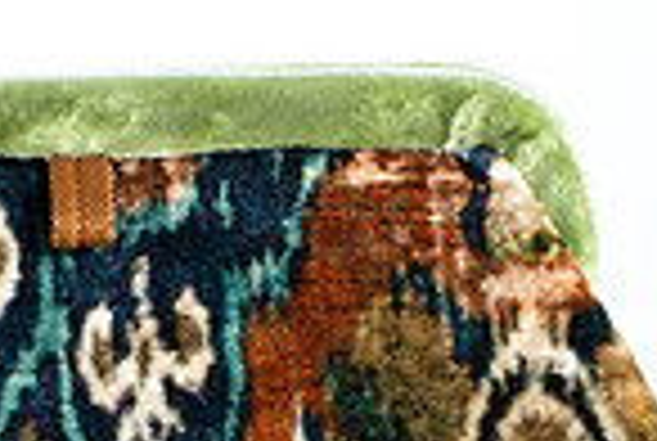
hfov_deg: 10.3
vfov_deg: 6.9
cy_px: 457
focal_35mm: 198
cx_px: 94
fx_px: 3621
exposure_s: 1/200
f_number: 6.3
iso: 200
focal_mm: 50
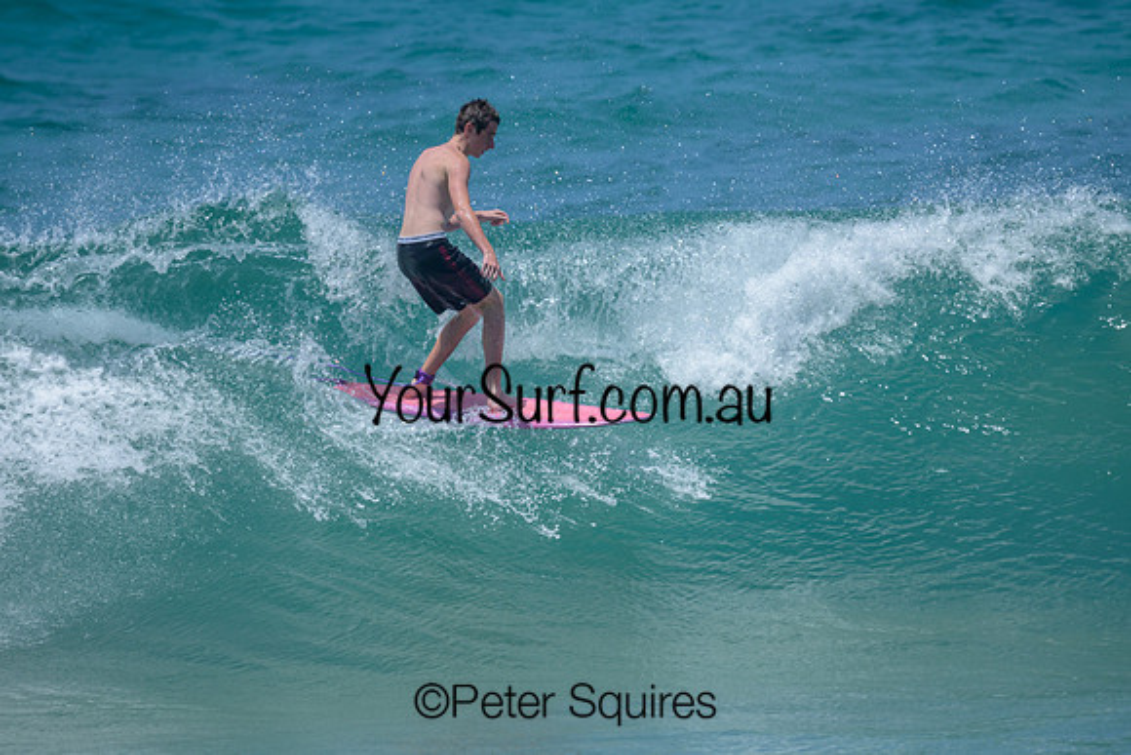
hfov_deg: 2.1
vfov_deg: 1.4
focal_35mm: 1004
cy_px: 364
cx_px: 521
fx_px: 31536
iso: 320
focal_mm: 800
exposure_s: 1/2500
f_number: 6.3
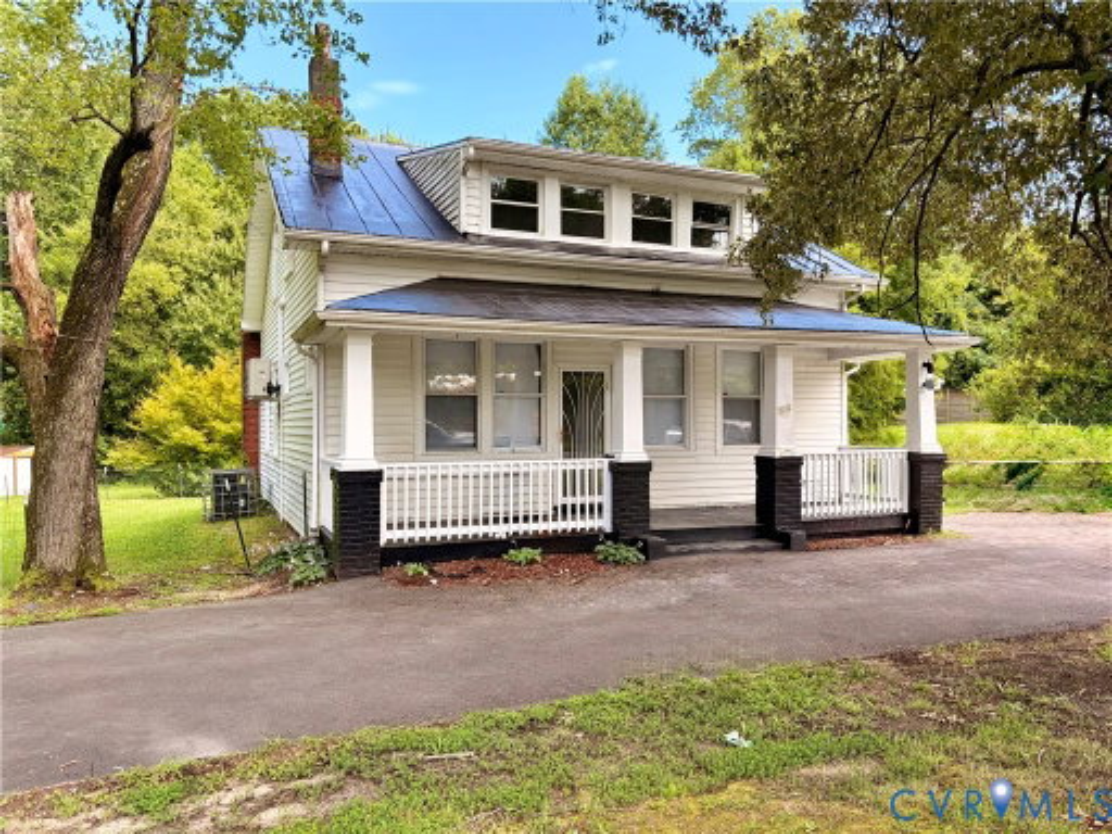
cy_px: 417
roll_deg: +0.8
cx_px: 556
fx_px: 835
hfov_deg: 67.3
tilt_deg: -0.8
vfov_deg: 53.1
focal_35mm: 26
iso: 64
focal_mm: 5.96
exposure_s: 1/687
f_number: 1.6
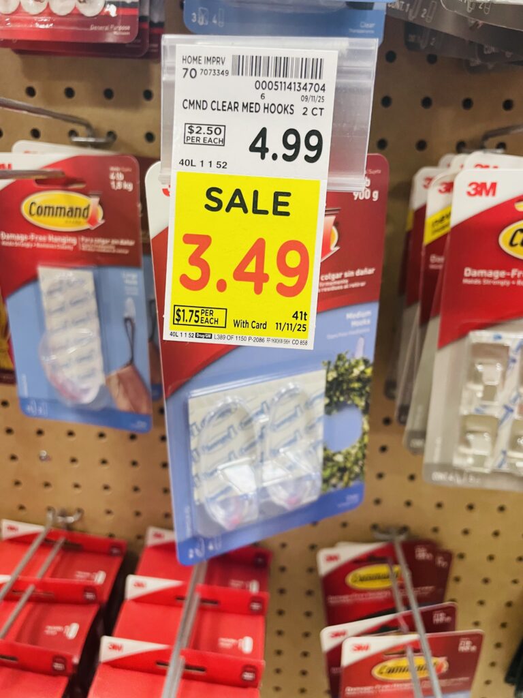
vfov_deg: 67.3
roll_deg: -1.1
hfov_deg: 53.1
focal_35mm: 26
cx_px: 262
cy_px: 349
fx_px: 524
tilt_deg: -21.5
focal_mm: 4.2
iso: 125
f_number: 1.6
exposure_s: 1/42
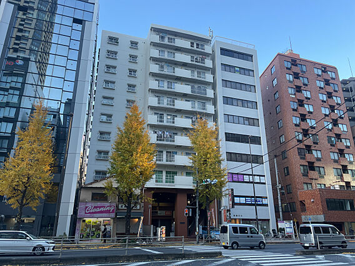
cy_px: 133
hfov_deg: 67.3
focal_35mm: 26
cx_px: 178
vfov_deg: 53.1
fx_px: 267
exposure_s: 1/230
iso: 32
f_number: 1.6
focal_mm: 4.2
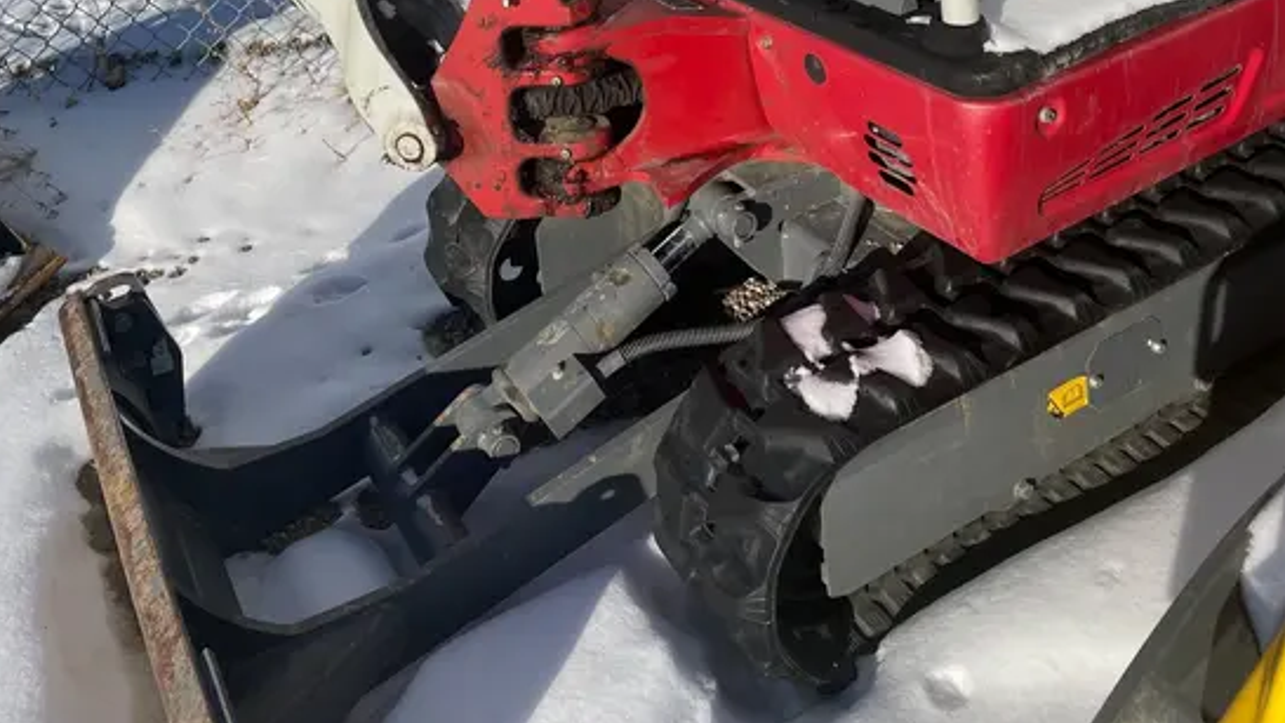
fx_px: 1295
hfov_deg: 52.8
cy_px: -124
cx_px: 640
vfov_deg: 27.7
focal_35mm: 38
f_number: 1.6
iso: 32
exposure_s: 1/6494
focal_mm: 4.2
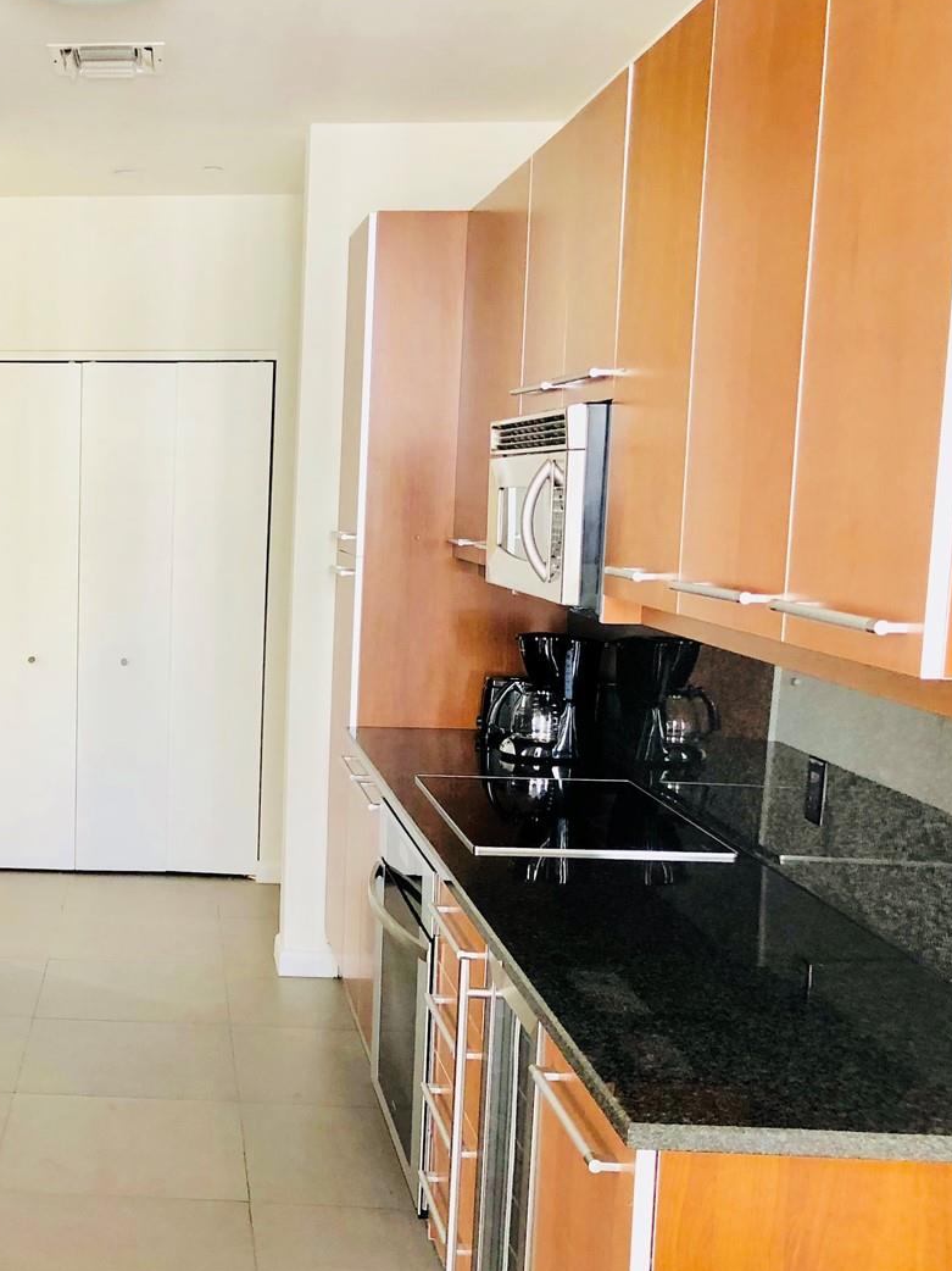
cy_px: 720
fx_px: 1577
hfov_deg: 31.7
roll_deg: -0.6
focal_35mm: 43
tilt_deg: -9.1
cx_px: 59
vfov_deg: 43.8
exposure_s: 1/15
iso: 40
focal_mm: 3.99
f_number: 1.8
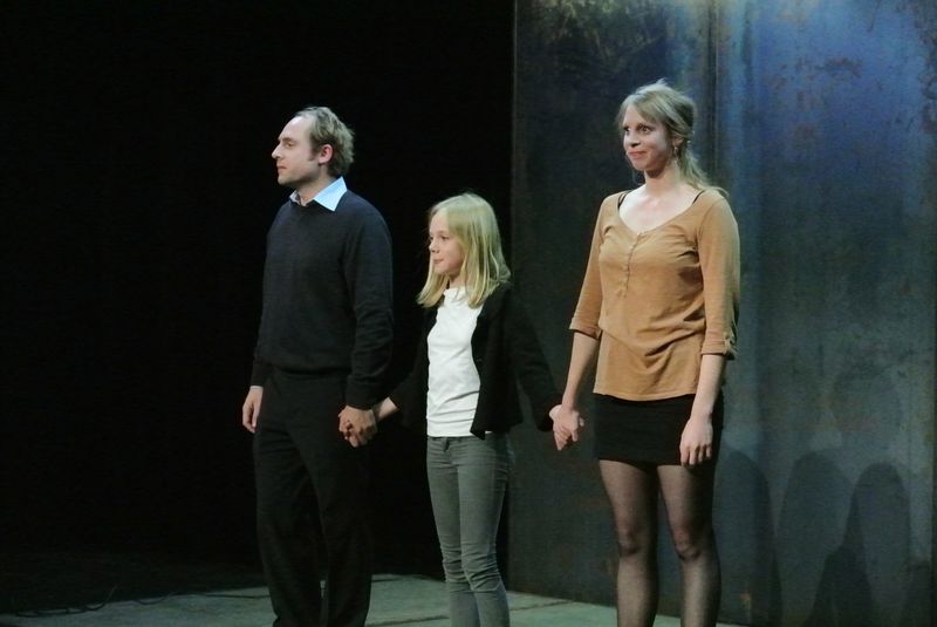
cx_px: 468
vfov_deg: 13.3
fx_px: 2683
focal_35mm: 103
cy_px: 314
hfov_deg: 19.8
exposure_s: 1/80
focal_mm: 38.5
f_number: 4
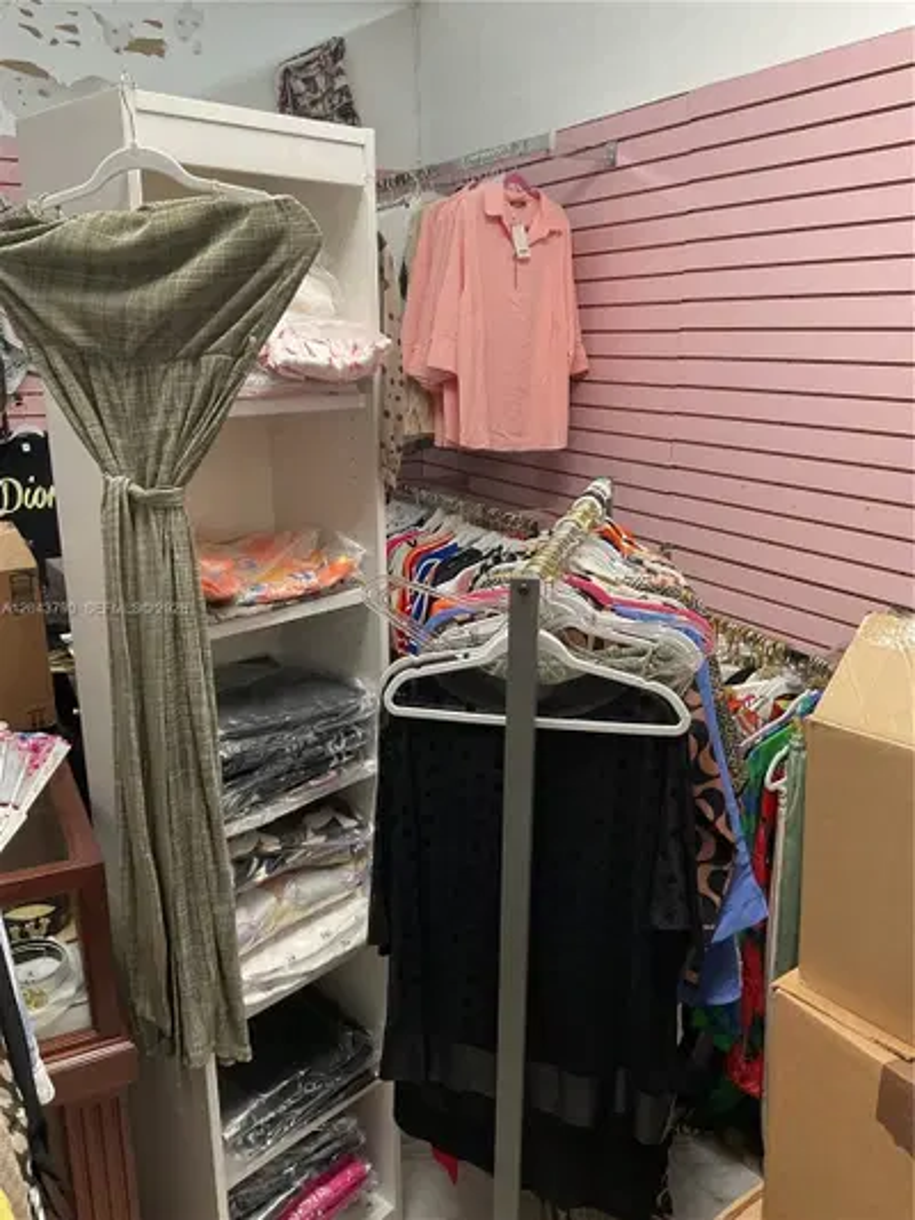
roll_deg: -0.2
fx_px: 1022
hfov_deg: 48.2
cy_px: 610
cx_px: 458
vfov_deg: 61.6
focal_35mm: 29
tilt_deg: -15.2
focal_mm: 3
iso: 125
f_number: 1.8
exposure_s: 1/60
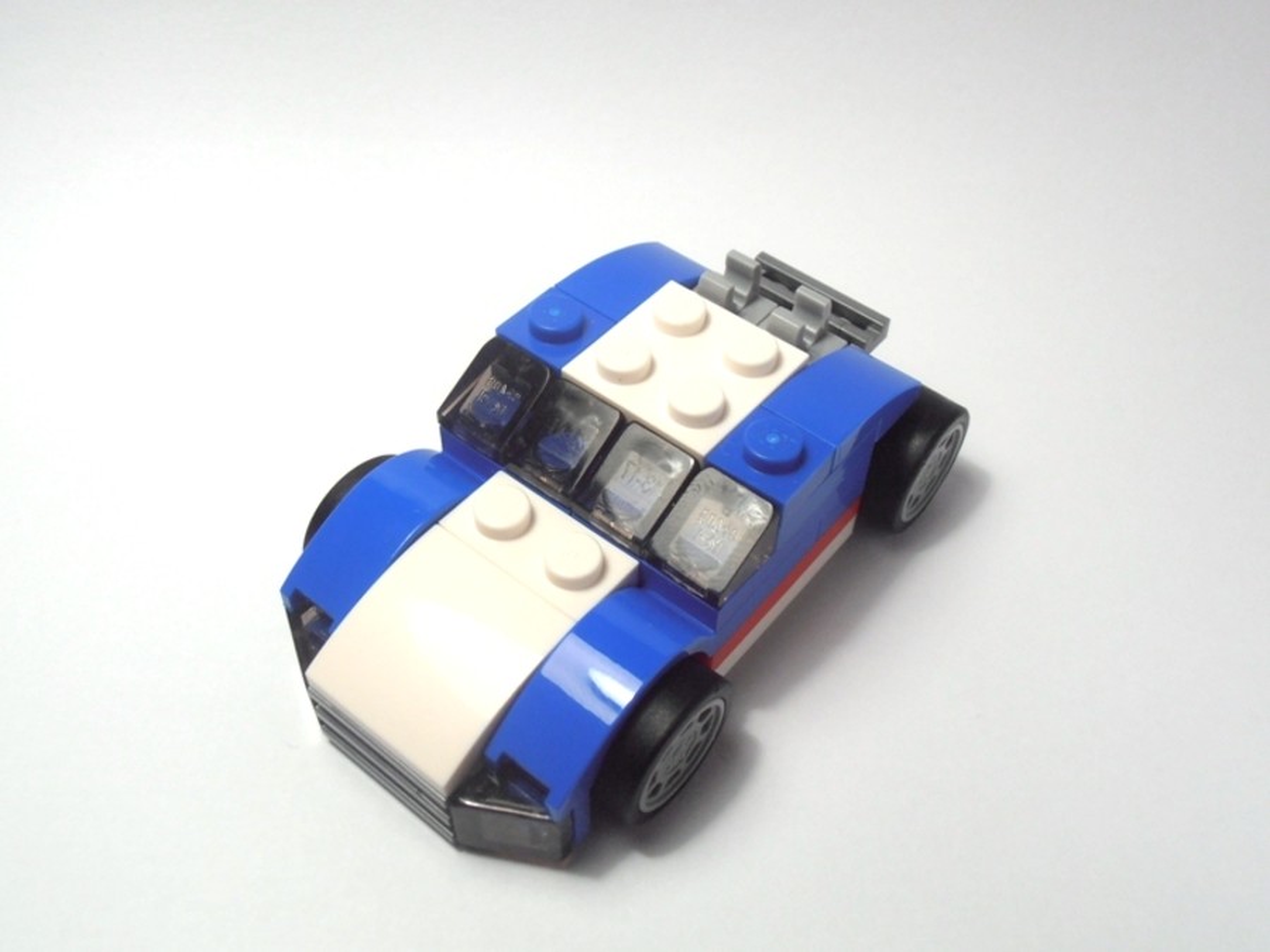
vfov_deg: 38.7
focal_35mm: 37
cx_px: 635
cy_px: 476
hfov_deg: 50.1
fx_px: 1357
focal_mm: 6.61
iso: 80
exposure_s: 1/100
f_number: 3.9
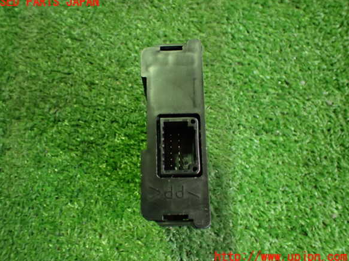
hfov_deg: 58.4
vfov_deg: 45.4
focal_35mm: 31
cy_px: 130
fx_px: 312
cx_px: 170
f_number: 2.3
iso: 800
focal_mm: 5.4
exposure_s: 1/40
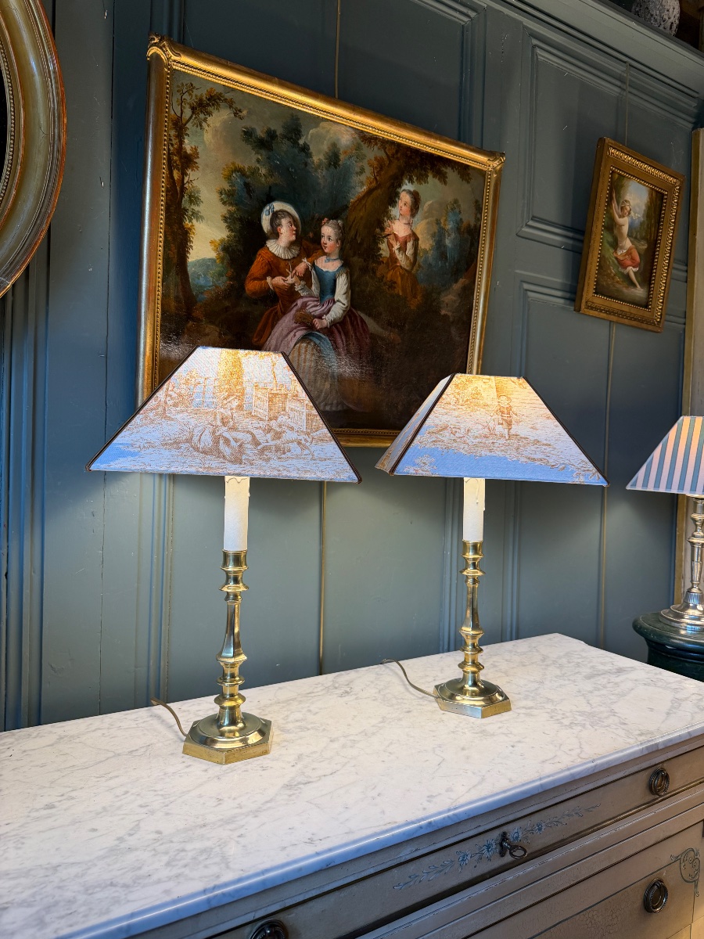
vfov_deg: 71.6
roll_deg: -1.5
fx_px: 651
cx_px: 352
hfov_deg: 56.8
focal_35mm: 24
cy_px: 470
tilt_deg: -0.5
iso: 100
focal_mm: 6.76
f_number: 1.78
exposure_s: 1/100
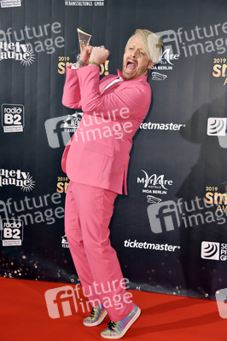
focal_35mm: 65
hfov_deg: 20.9
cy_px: 170
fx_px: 616
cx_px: 114
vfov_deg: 31.0
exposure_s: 1/160
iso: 1000
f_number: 5.6
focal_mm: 65
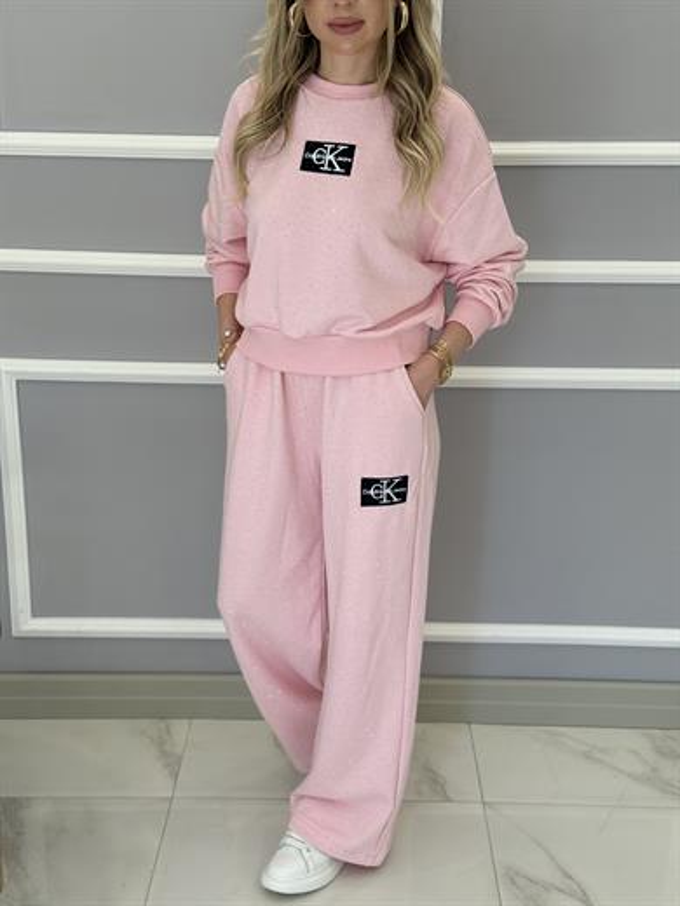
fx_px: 1257
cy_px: 453
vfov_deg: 39.7
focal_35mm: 48
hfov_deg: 30.3
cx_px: 340
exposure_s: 1/312
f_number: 1.78
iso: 80
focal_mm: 6.76
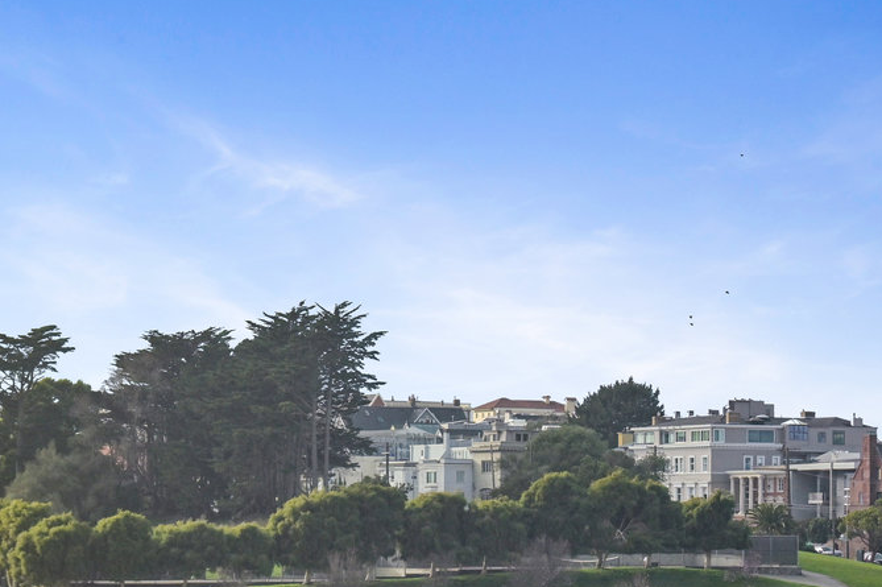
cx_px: 105
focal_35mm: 147
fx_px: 3599
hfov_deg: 13.9
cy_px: 507
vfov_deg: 9.3
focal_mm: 82
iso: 400
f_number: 11
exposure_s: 1/500
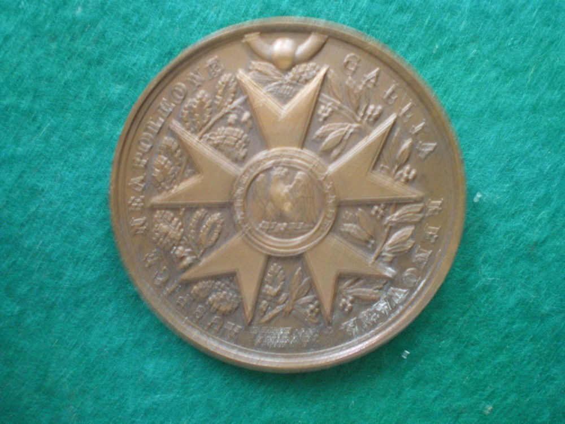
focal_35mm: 38
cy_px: 212
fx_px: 620
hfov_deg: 49.0
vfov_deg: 37.7
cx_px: 282
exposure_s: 1/6
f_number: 3.1
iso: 400
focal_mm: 6.3
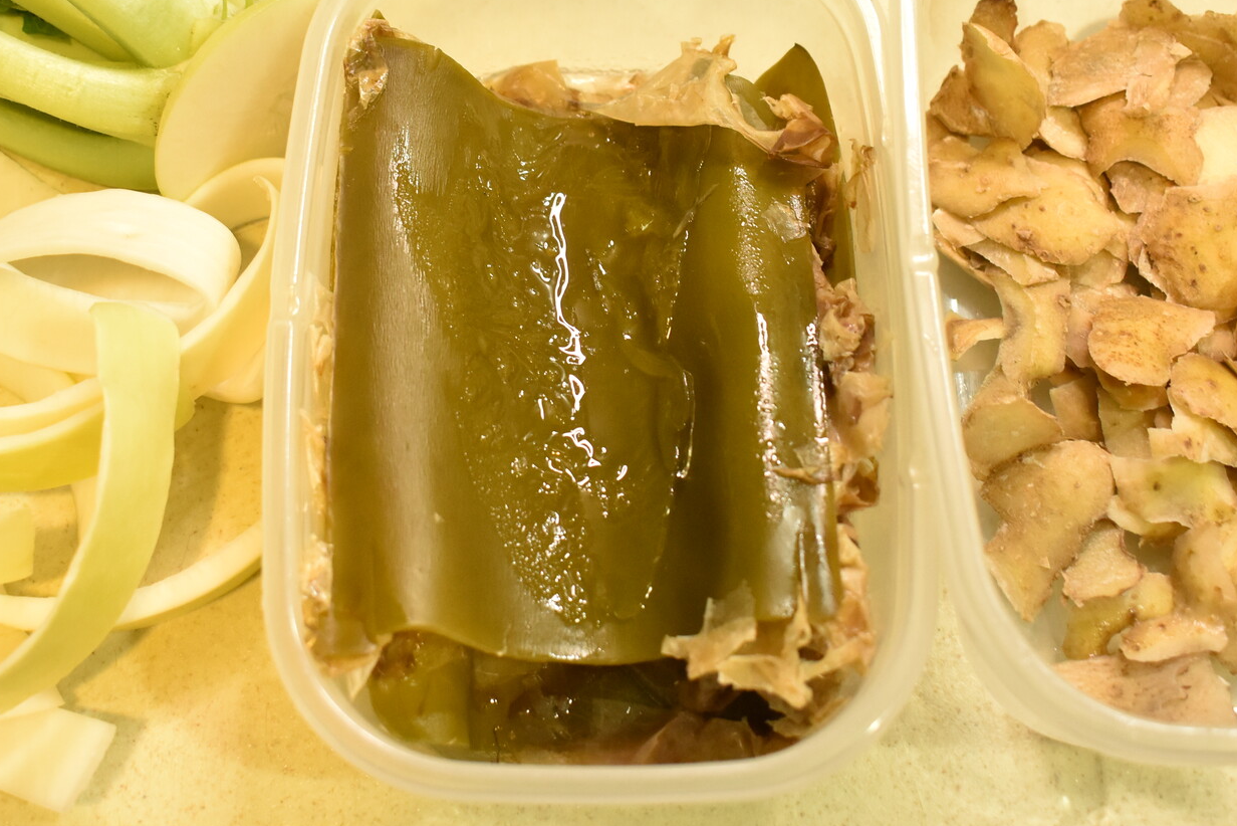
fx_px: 1881
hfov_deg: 36.3
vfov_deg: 24.6
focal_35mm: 55
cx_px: 536
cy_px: 266
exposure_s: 1/40
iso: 1600
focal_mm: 25
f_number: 4.5
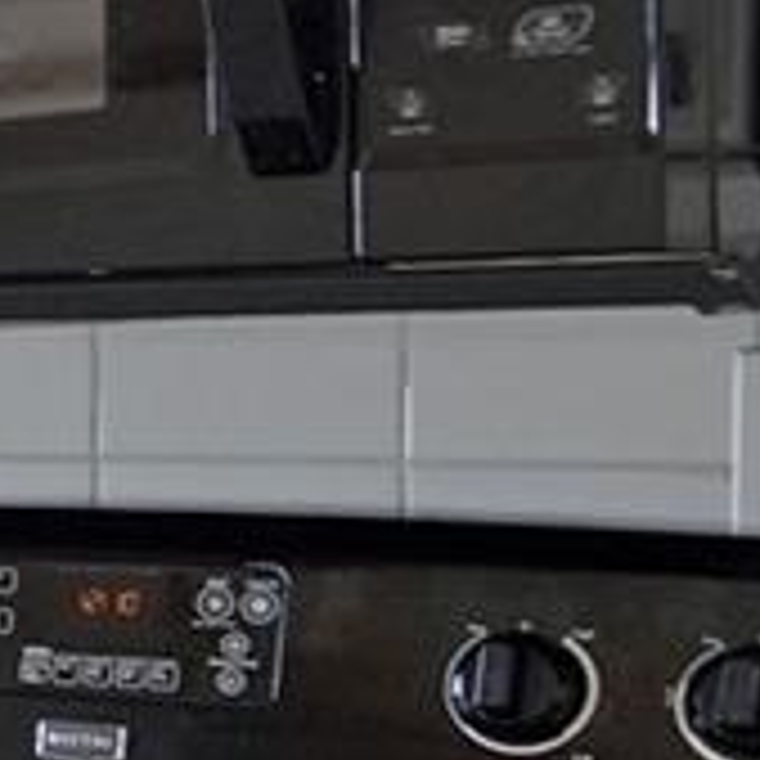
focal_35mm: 129
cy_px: 373
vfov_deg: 13.5
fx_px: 3204
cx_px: -2141
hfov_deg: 8.4
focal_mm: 16
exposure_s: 1/200
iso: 1600
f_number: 5
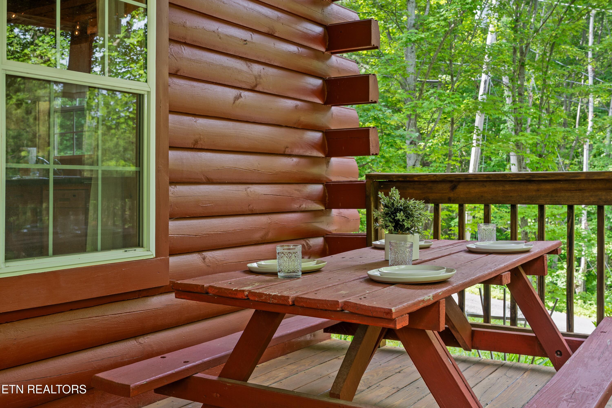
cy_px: 204
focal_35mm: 39
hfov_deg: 49.6
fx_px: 663
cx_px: 306
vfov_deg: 34.2
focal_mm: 39
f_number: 10
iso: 100
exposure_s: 1/4
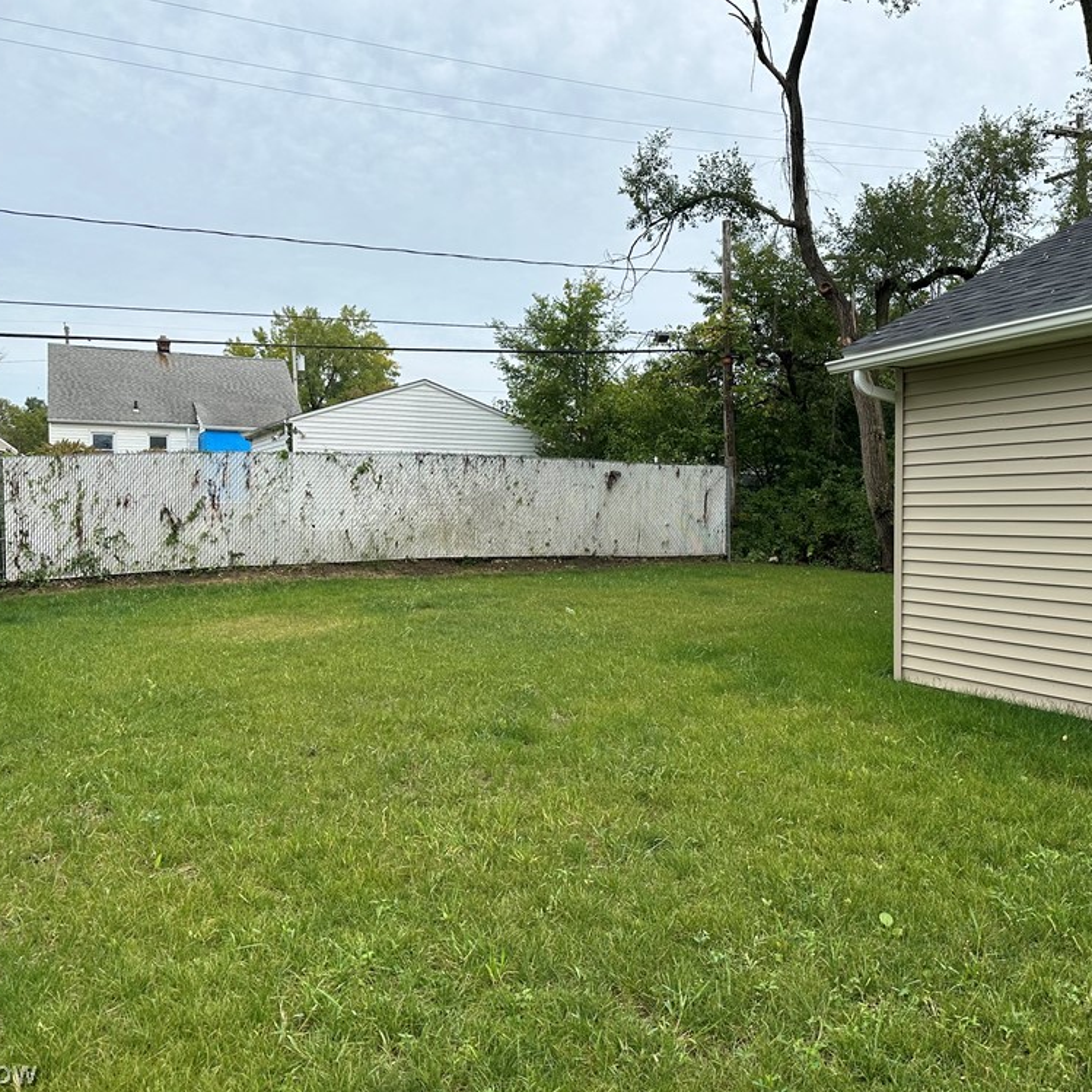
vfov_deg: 55.6
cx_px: 633
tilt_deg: -1.3
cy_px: 537
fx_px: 1035
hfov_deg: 55.4
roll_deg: -0.5
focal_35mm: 29
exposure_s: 1/3717
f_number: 1.78
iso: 80
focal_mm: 6.86
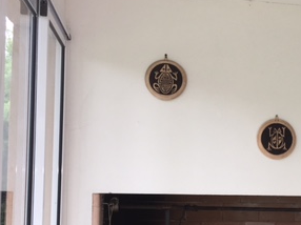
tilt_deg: -0.4
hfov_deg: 28.9
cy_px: 180
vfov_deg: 22.3
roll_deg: -2.2
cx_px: 257
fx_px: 565
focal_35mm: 65
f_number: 2.2
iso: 25
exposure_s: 1/36
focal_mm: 4.15
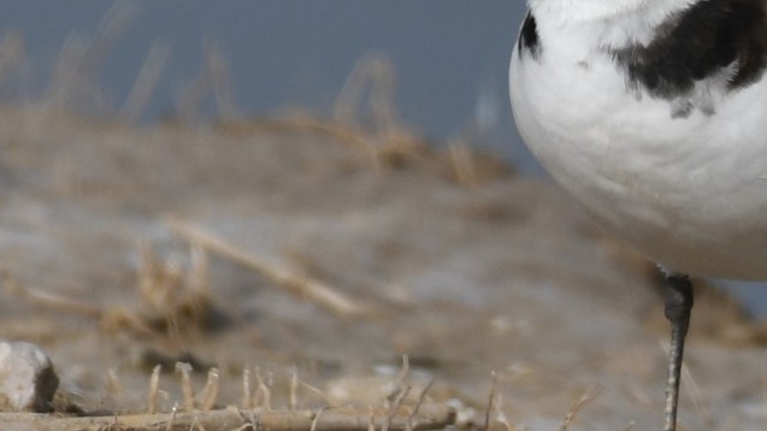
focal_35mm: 1242
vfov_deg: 1.0
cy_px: 152
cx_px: 631
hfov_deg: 1.7
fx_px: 25254
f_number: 6.3
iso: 200
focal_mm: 480
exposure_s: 1/1600
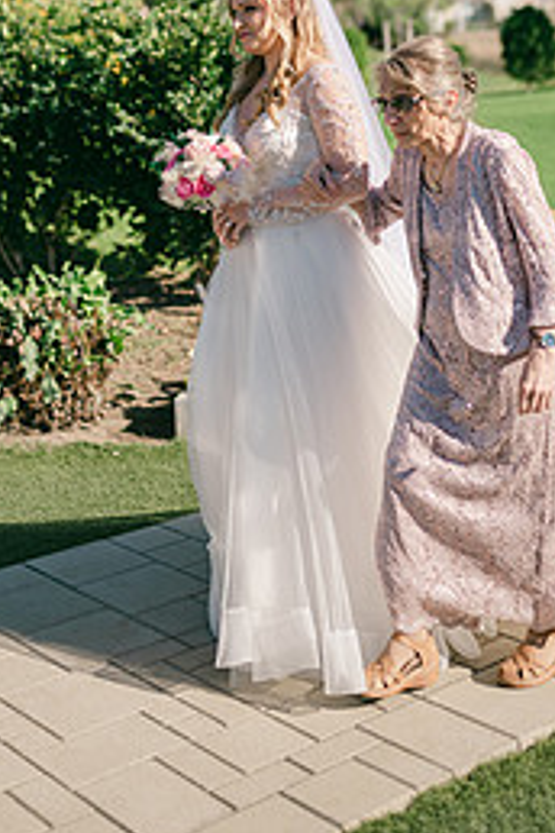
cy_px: 123
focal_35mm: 61
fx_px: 1411
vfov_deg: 31.7
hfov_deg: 22.3
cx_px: 278
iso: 64
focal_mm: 35
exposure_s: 1/8000
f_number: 1.4
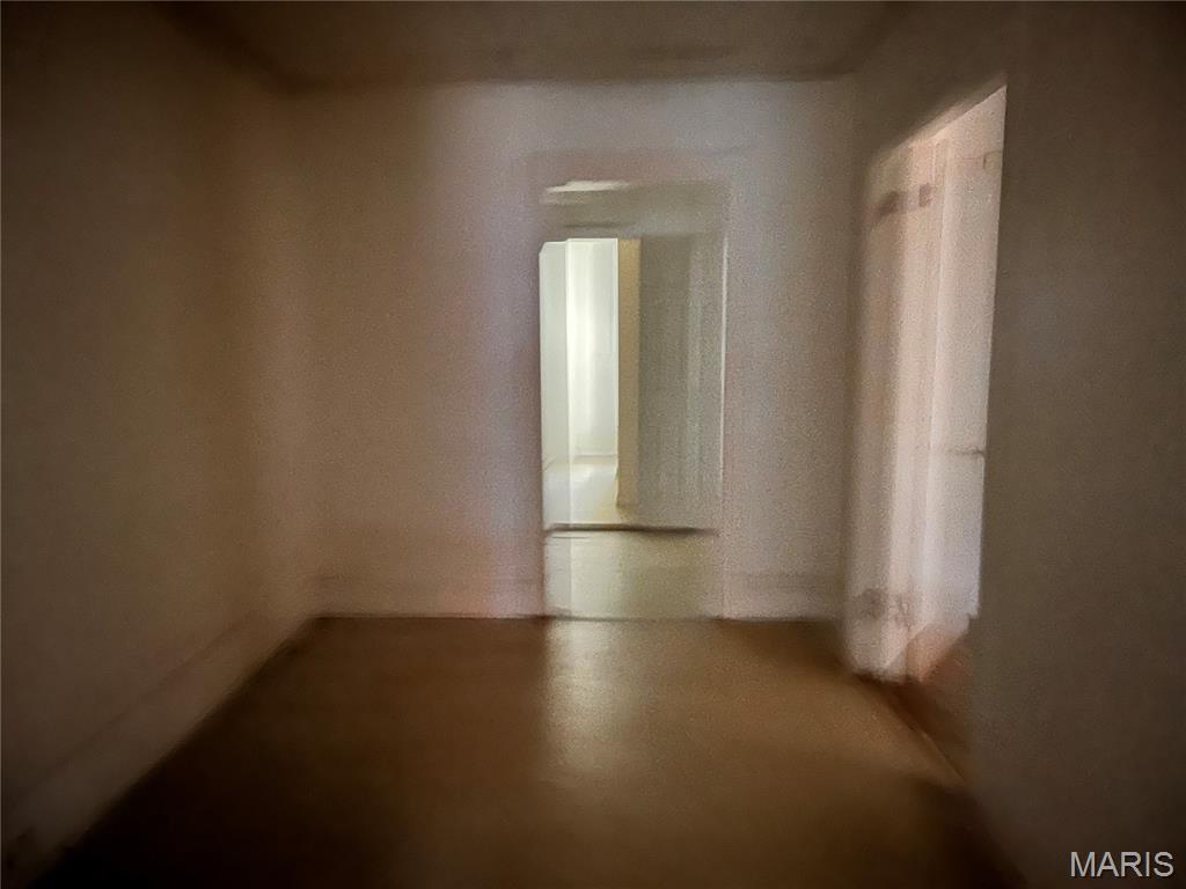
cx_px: 593
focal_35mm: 26
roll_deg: +1.5
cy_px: 444
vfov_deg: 53.1
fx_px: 891
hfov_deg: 67.3
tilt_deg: -9.4
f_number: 1.6
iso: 800
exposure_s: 1/5
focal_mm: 5.1
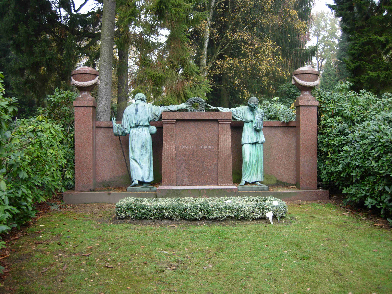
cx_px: 196
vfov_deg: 39.7
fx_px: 408
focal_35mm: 36
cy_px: 147
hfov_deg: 51.4
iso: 50
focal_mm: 7.5
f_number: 2.7
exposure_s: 1/55.3
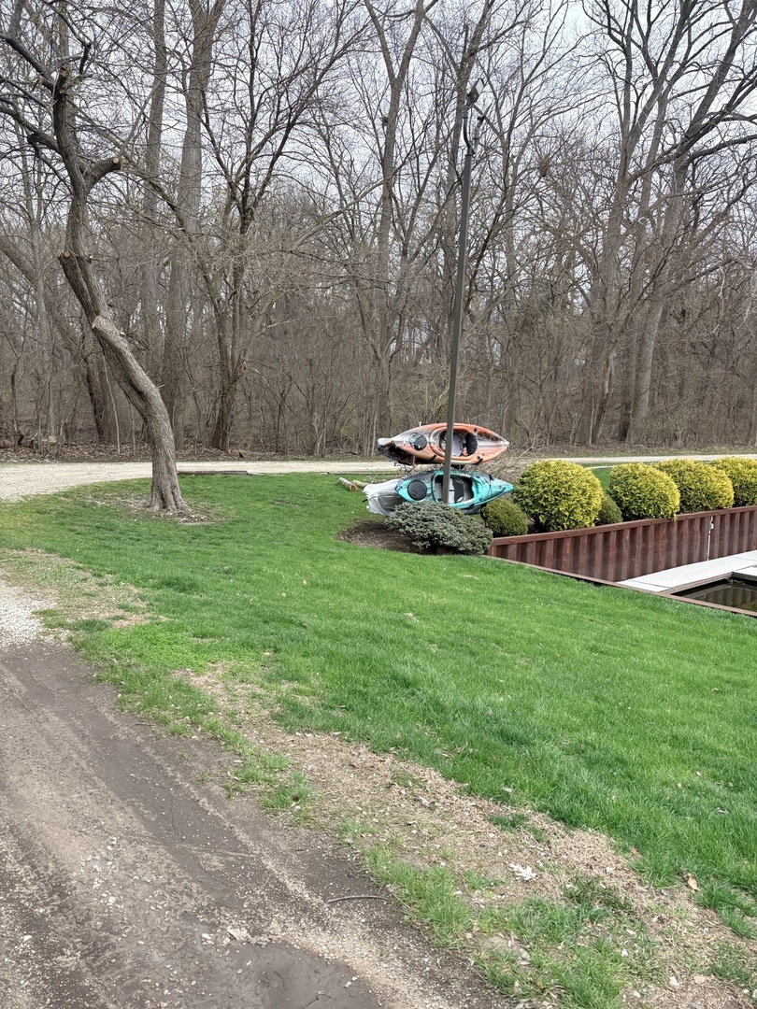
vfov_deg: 67.3
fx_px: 758
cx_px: 378
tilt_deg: -10.6
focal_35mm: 26
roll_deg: -1.5
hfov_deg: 53.1
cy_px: 504
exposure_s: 1/959
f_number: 1.6
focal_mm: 5.96
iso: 50
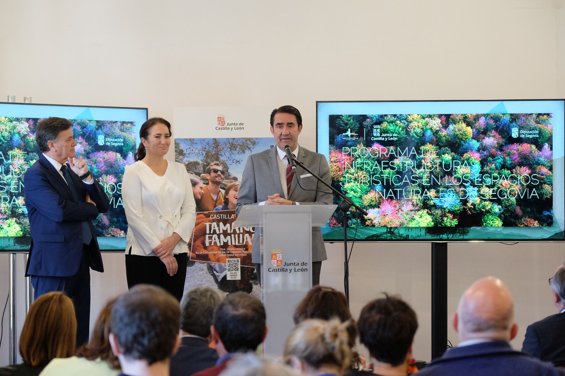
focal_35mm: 107
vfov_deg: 12.8
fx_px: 1679
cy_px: 188
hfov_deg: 19.1
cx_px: 282
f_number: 2.8
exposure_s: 1/180
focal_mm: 71.5
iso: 2500
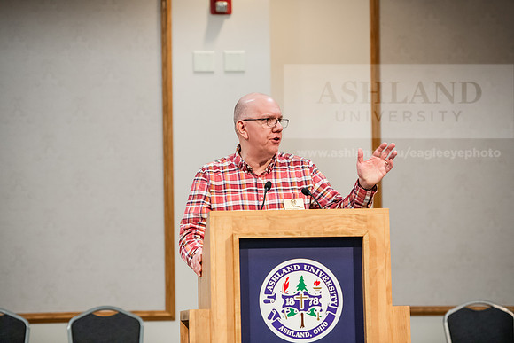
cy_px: 172
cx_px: 257
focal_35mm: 135
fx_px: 1928
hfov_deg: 15.2
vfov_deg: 10.2
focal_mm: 135
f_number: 3.2
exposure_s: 1/200
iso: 1600
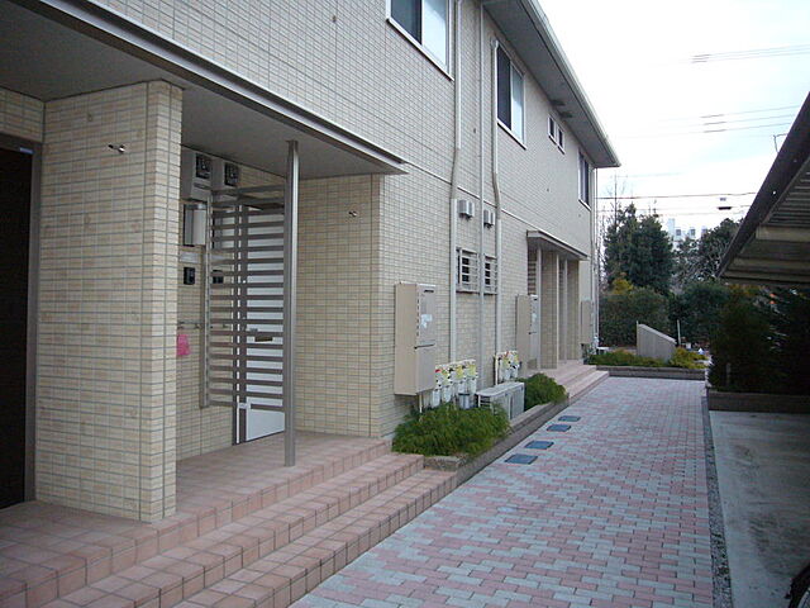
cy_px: 304
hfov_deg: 63.4
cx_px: 405
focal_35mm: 28
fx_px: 655
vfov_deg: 49.7
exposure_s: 1/30
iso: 200
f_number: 2.8
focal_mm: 4.6
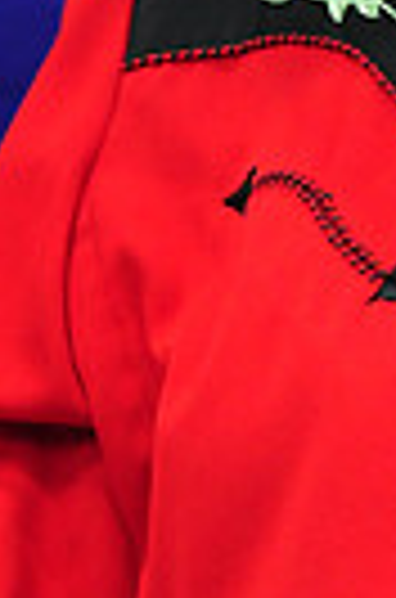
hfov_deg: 3.0
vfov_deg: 4.5
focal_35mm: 457
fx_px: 7580
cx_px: 646
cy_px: -634
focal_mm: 70
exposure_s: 1/125
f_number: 4
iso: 1250
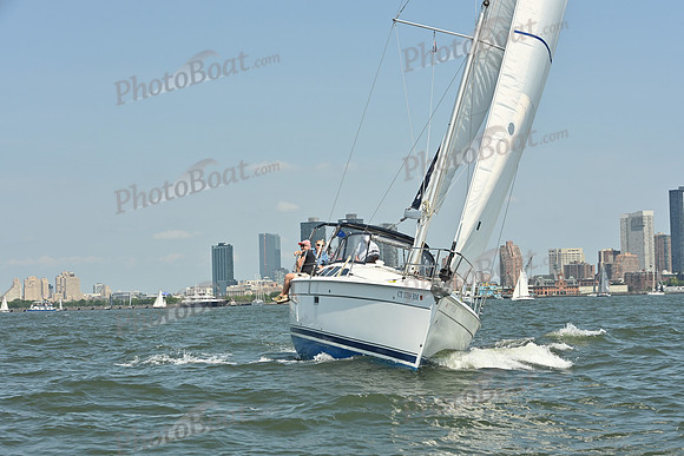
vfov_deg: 17.5
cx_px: 342
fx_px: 1482
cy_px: 228
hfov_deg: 26.0
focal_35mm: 78
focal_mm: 78
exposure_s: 1/1250
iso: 320
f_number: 9
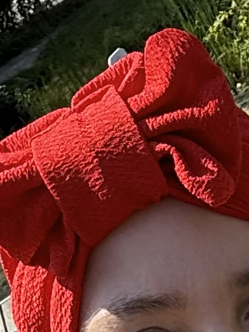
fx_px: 1036
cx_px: 279
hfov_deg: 13.4
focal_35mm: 108
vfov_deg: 15.7
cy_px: 592
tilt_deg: -31.2
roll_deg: +34.7
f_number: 2.2
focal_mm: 2.22
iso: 50
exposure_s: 1/1001
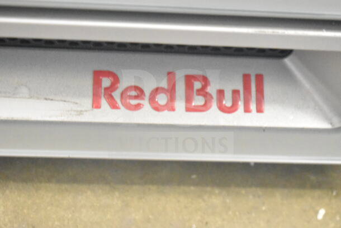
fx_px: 782
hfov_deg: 24.6
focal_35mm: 82
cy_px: 114
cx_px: 170
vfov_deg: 16.6
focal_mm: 55
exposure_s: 1/100
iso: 20000
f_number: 5.6
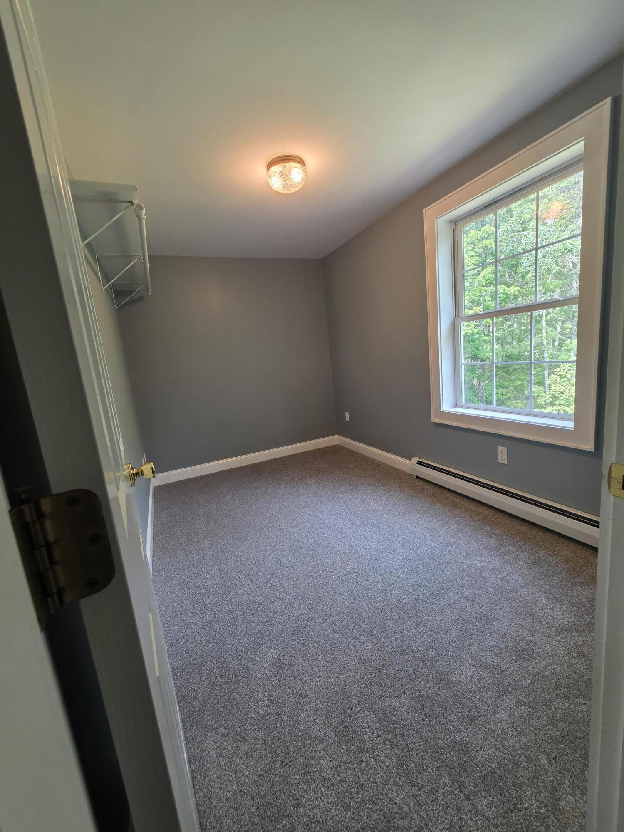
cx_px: 312
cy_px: 416
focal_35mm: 13
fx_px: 312
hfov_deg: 89.9
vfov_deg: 106.2
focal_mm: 2.2
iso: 160
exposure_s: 1/120
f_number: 1.9
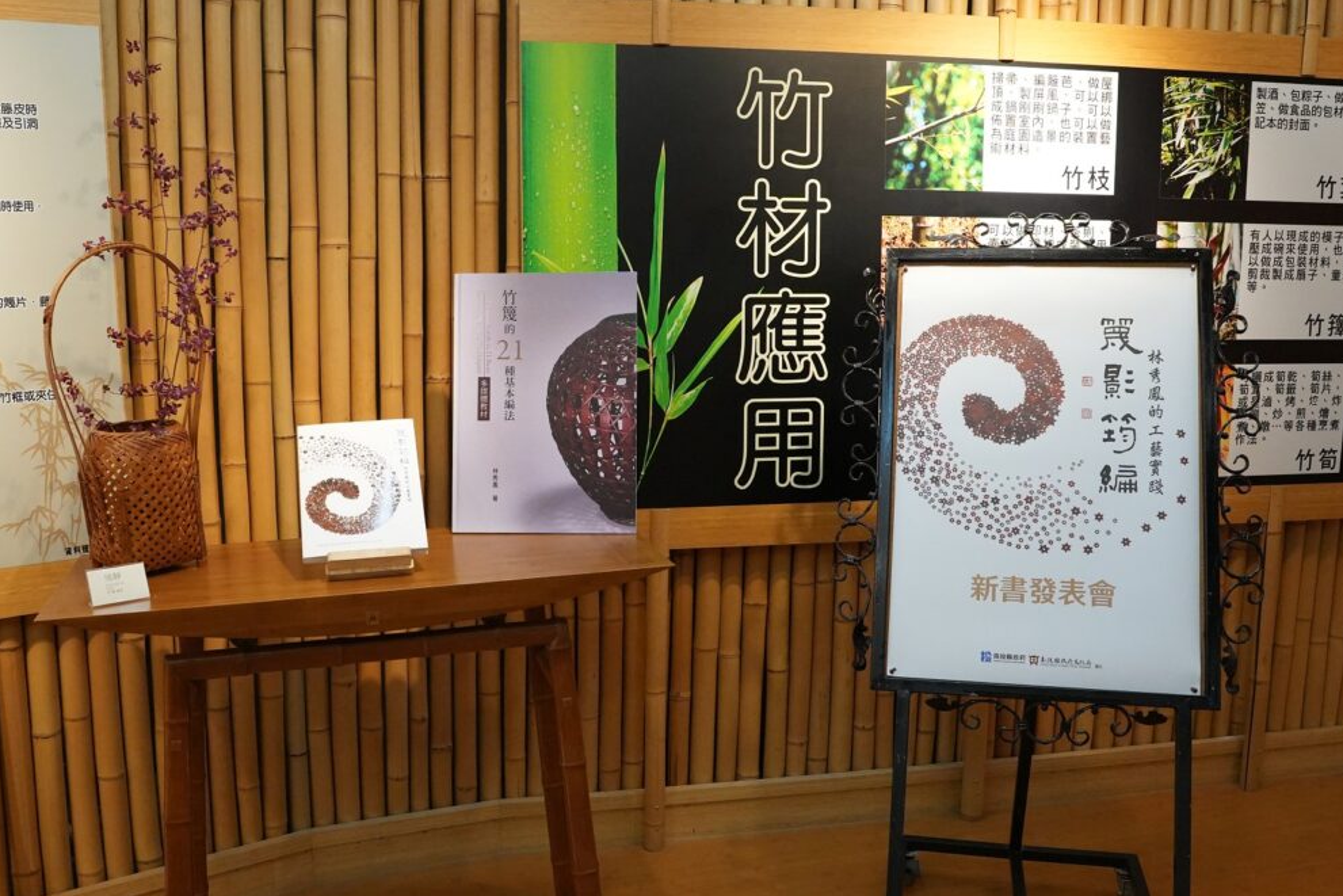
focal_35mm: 31
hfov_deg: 60.3
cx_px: 669
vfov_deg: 42.3
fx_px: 1157
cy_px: 439
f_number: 5.6
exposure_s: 1/250
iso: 5000
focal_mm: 20
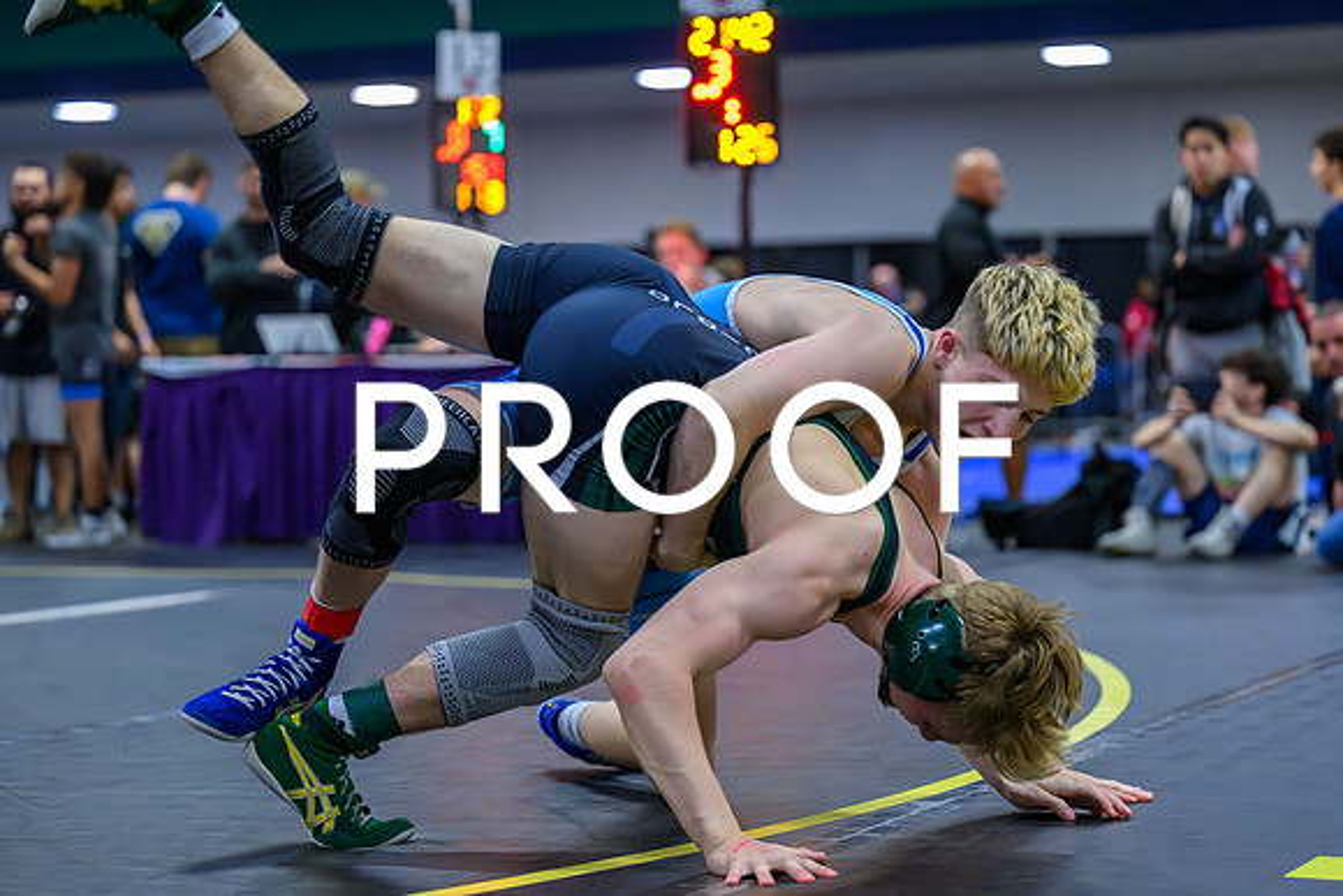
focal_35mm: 85
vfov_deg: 16.0
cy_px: 442
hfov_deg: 23.8
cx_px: 707
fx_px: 3189
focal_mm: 79
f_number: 2.8
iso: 14400
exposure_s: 1/800
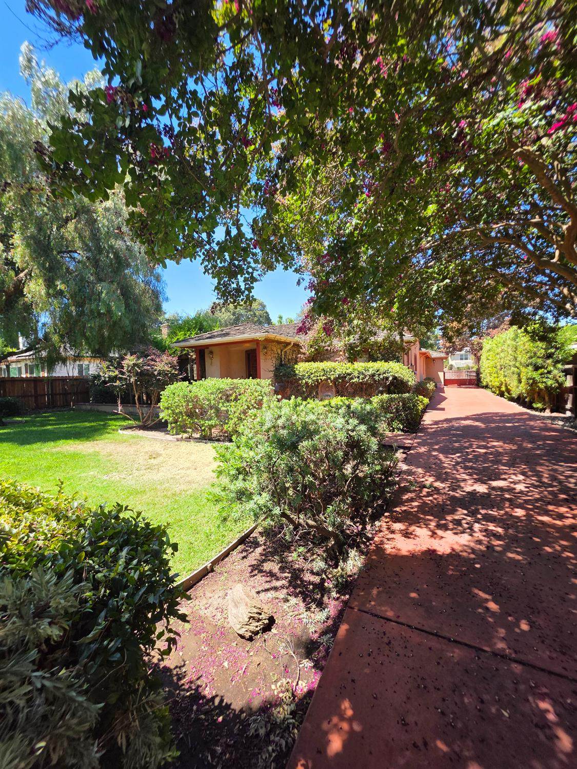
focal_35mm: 13
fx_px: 289
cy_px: 384
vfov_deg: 106.2
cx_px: 288
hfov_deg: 89.9
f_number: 1.9
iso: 40
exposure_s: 1/560
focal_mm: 2.2
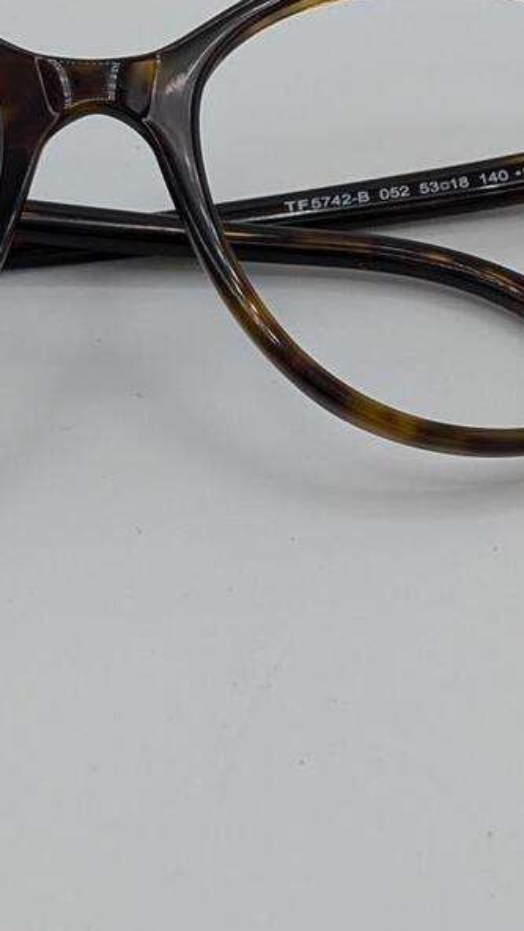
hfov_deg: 10.1
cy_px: 285
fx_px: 2964
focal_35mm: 120
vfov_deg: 17.8
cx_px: 94
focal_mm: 6.9
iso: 29
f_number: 1.68
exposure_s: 1/388
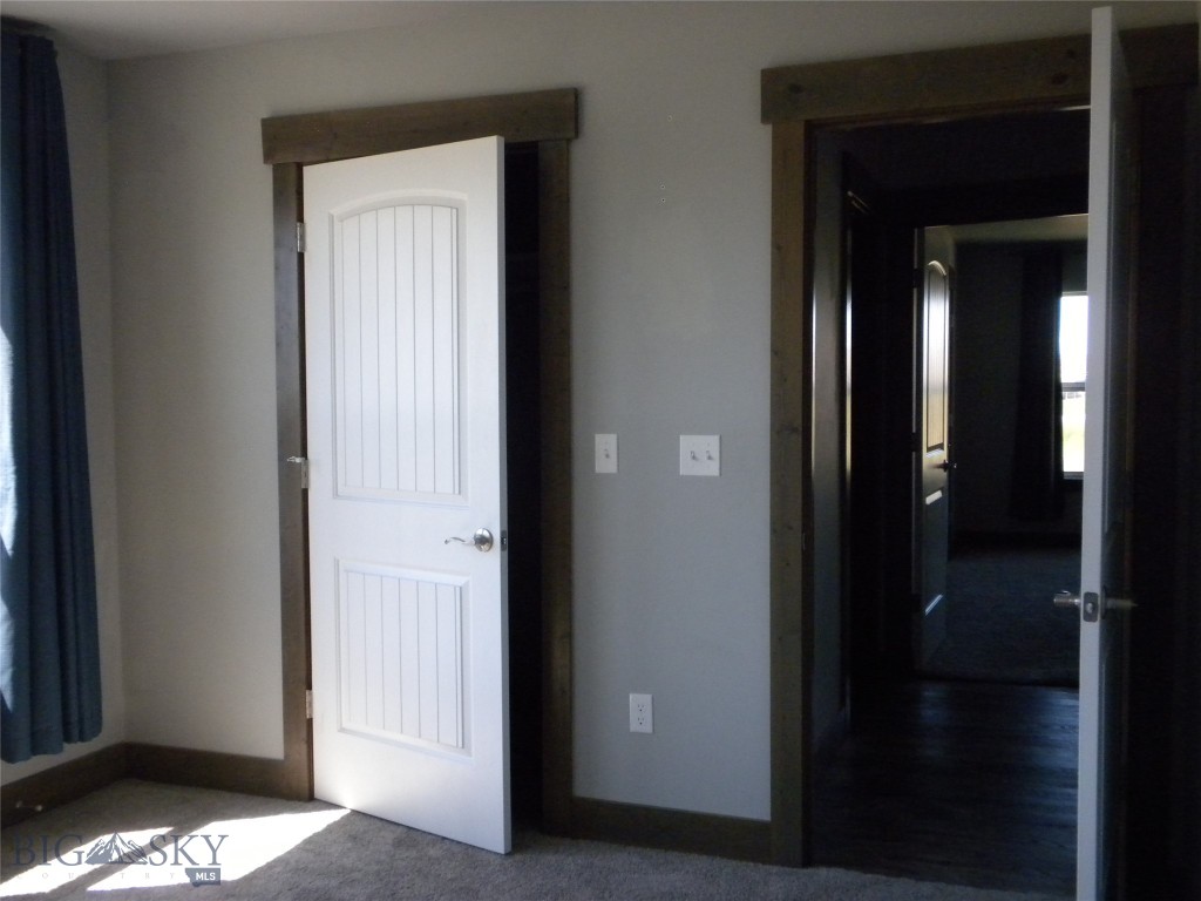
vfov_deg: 38.7
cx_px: 600
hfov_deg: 50.1
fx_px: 1284
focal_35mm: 37
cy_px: 450
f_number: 3.5
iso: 400
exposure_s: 1/303
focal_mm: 6.6
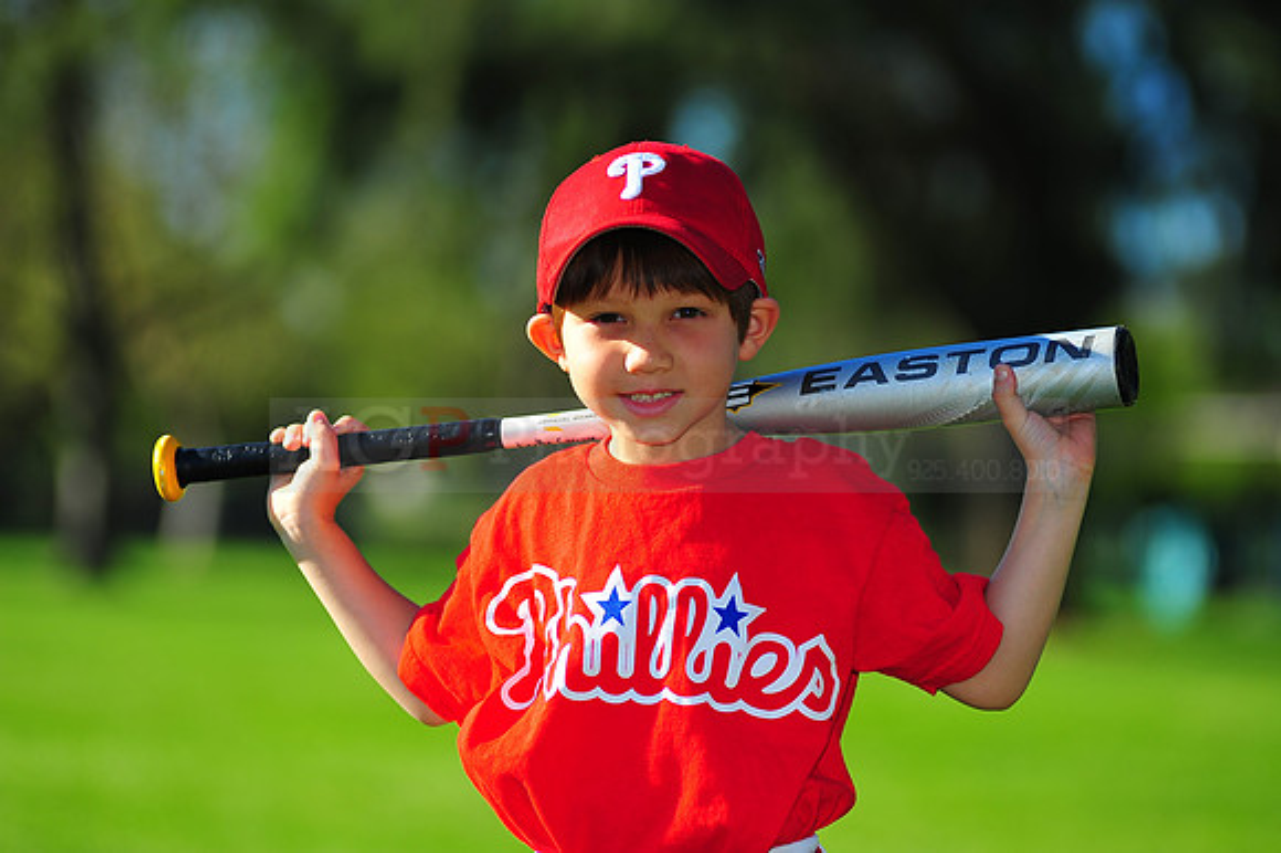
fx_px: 6401
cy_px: 426
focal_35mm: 180
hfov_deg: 11.4
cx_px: 640
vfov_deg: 7.6
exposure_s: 1/1250
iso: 200
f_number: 4
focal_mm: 180
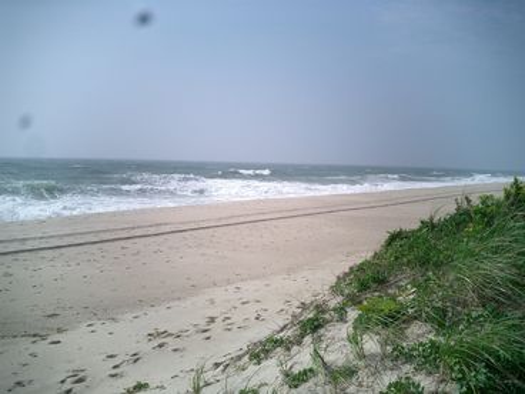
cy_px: 197
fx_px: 531
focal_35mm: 35
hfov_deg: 52.6
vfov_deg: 40.7
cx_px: 262
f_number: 4.2
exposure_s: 1/1600
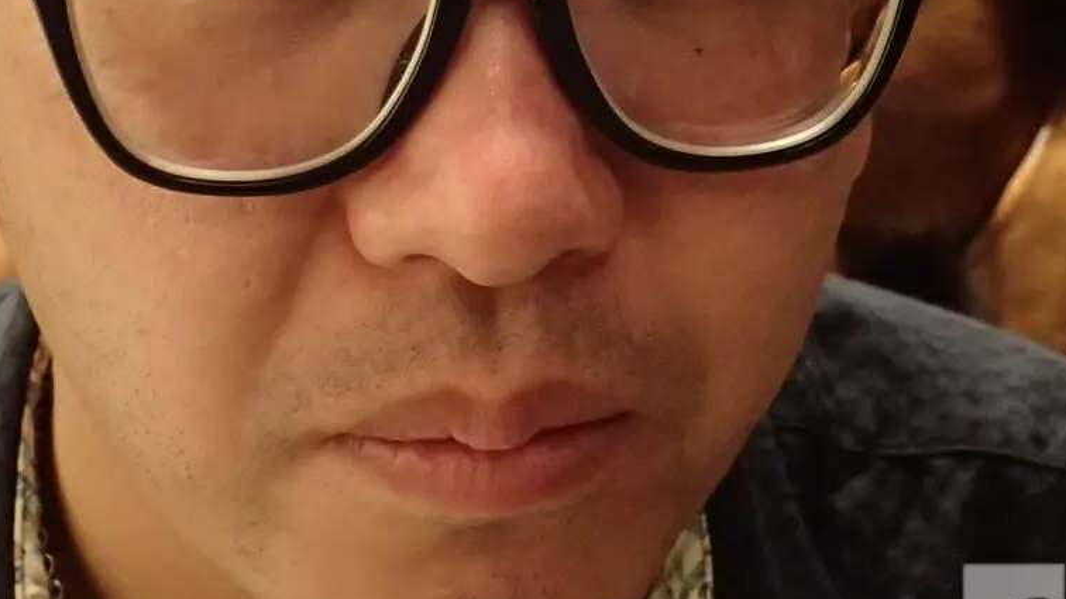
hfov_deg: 18.9
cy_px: -73
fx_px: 3194
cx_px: 467
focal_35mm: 113
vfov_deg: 10.6
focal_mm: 8.99
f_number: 3.2
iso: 800
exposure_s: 1/30
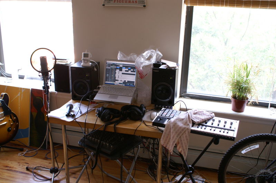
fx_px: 299
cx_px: 138
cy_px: 92
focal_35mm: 39
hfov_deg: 49.6
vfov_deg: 34.1
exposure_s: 1/30
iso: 400
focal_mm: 26
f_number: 4.5
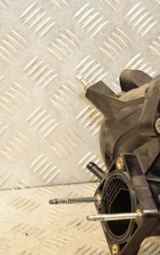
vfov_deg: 20.0
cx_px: 235
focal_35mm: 104
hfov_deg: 12.1
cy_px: 149
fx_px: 724
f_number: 5.6
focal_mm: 28
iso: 800
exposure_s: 1/200
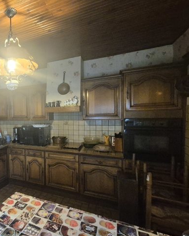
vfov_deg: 77.6
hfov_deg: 54.4
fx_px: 147
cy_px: 121
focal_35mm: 21
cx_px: 9
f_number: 2.2
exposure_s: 1/50
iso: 1600
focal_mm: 2.2
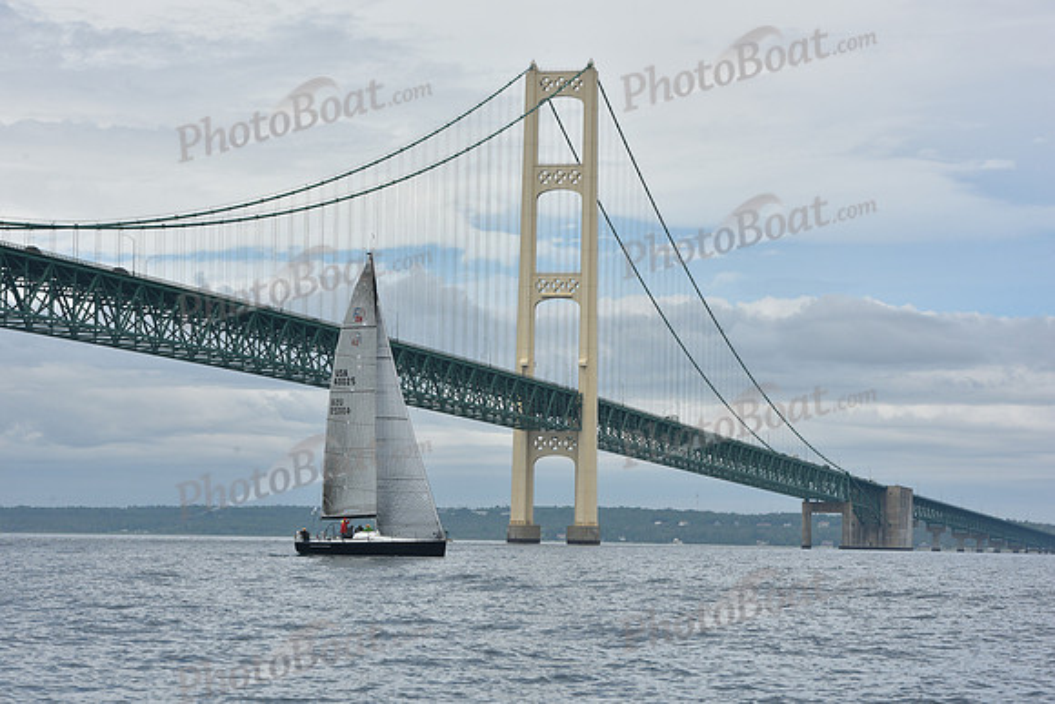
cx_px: 528
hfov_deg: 19.5
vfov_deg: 13.0
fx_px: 3078
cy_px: 352
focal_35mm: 105
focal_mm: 105
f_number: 13
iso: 250
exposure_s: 1/800
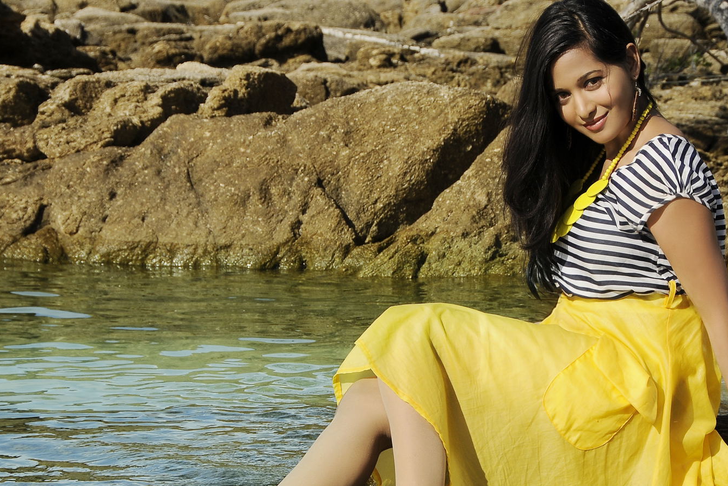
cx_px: 424
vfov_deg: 11.8
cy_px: 238
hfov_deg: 17.5
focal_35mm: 117
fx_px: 2358
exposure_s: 1/500
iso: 200
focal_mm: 65
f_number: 10
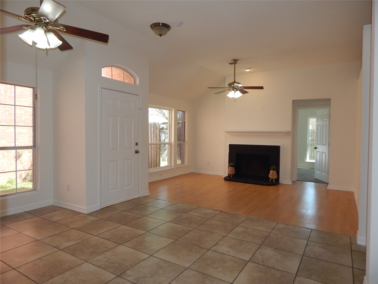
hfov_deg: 73.9
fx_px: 251
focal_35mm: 23
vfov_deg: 58.9
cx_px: 189
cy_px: 142
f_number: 3
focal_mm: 4
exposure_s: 1/100
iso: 125
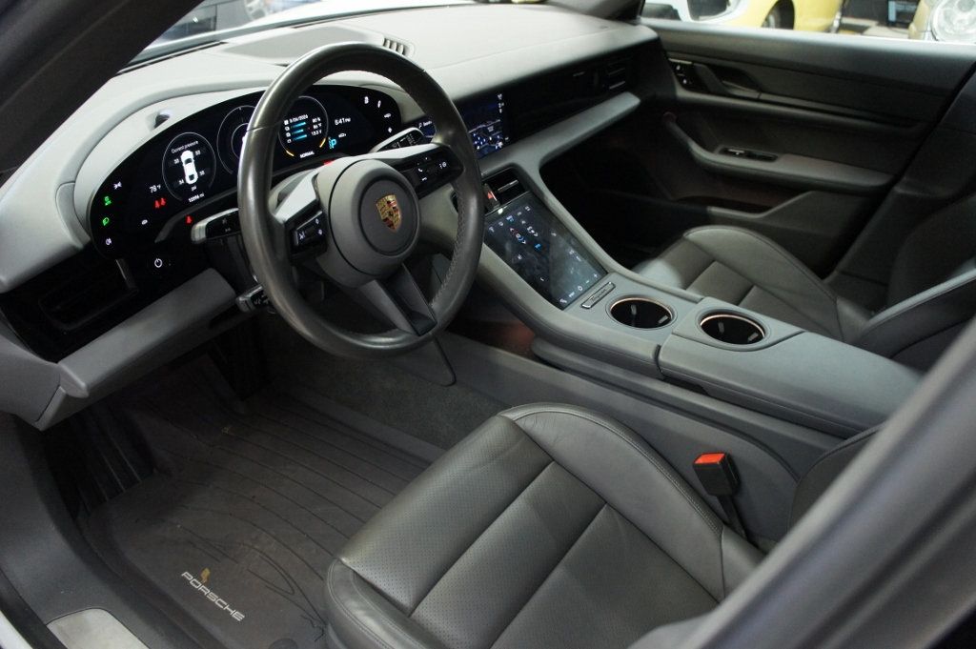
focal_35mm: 27
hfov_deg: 67.4
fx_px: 731
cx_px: 488
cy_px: 324
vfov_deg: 47.9
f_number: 3.5
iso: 1600
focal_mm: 18
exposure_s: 1/40
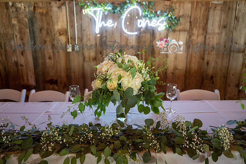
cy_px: 79
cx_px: 123
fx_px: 171
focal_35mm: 25
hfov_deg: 71.5
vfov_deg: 51.2
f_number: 2.8
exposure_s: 1/125
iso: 2800
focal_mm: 24
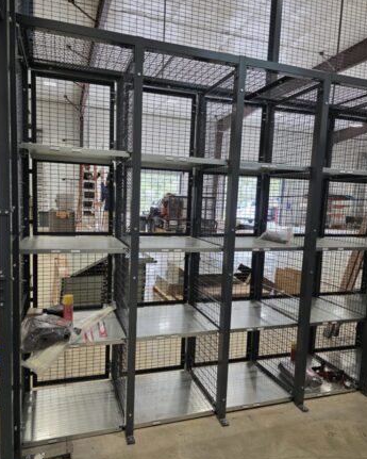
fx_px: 339
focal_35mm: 25
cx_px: 180
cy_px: 232
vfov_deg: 68.1
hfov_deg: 56.8
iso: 80
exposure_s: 1/120
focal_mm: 6.3
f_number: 1.7
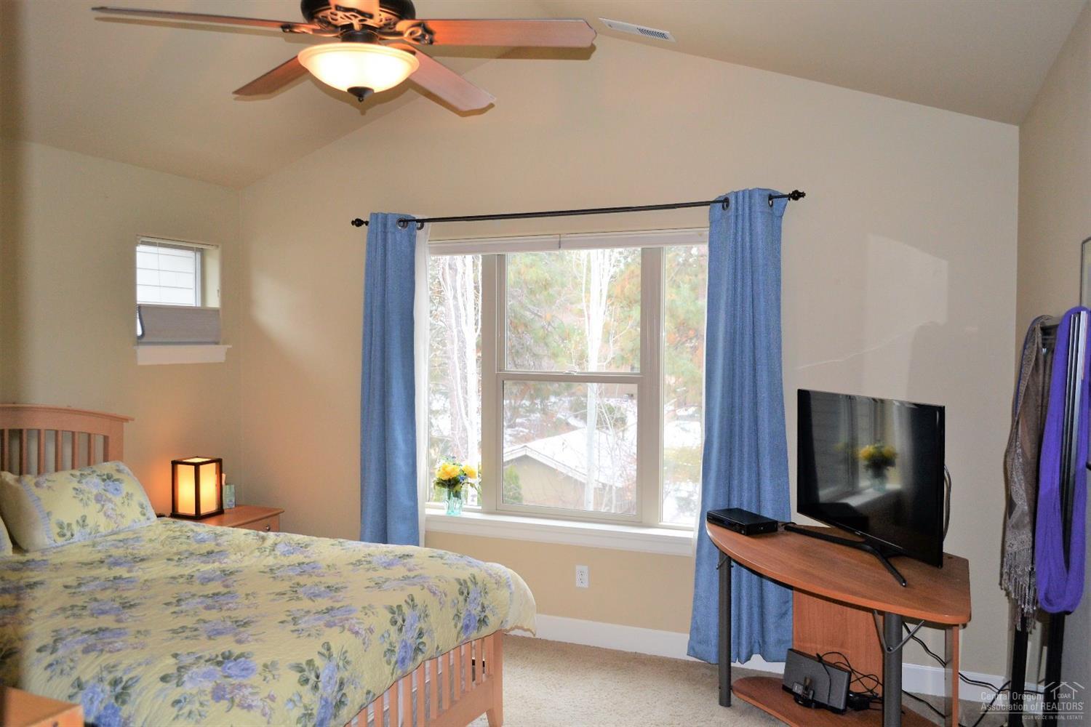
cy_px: 364
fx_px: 818
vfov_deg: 47.9
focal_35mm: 27
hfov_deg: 67.4
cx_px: 546
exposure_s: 1/200
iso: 560
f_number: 3.5
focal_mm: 18
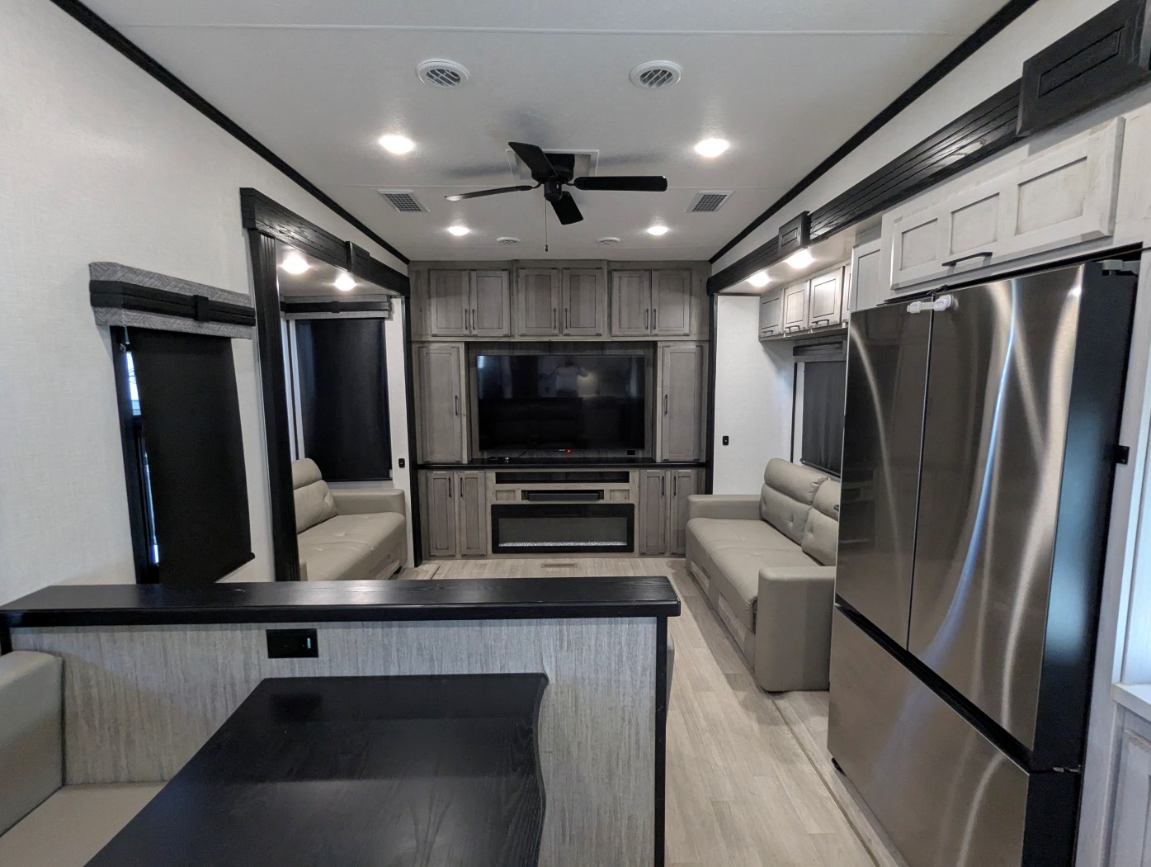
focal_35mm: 16
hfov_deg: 94.4
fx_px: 533
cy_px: 434
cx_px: 576
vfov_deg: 78.2
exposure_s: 1/40
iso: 273
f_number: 2.2
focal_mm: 2.35
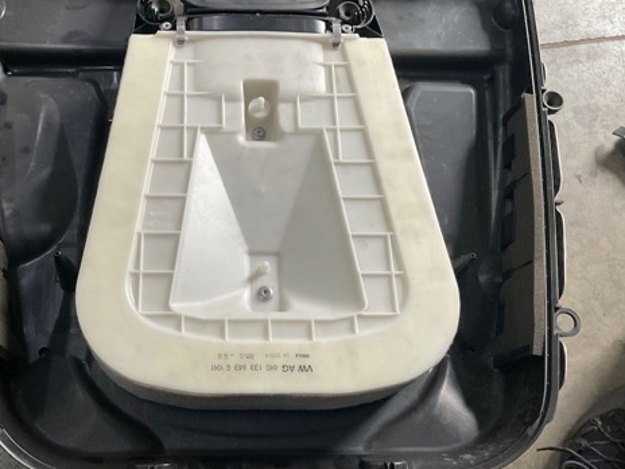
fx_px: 722
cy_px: 208
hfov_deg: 46.2
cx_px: 221
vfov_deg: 35.9
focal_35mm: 40
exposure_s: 1/50
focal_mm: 3
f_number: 1.8
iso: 160
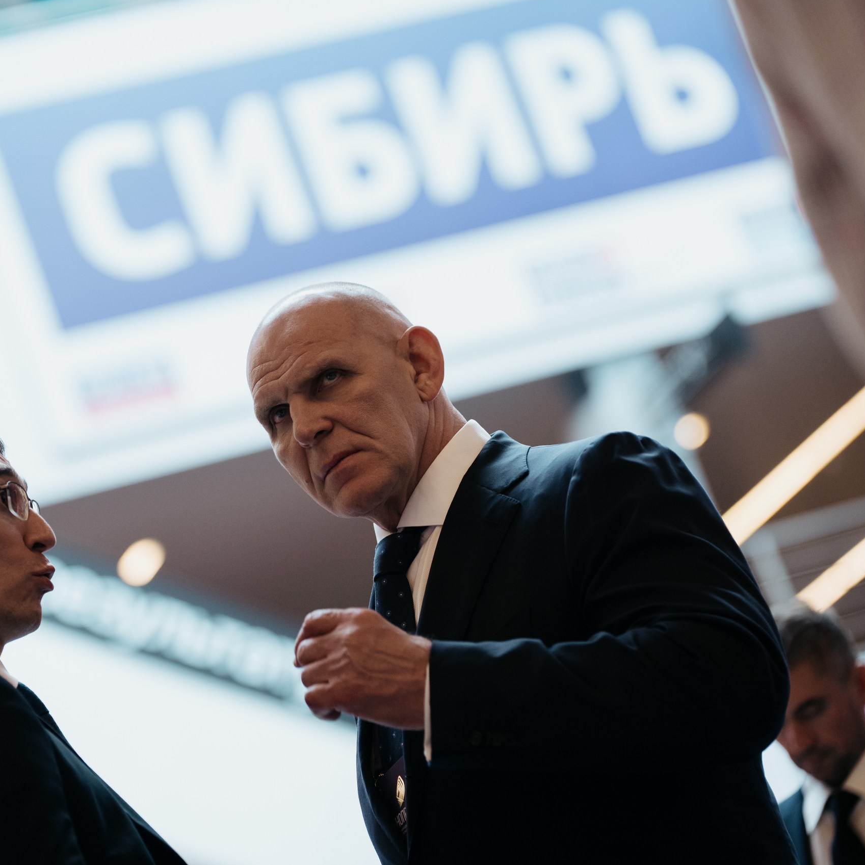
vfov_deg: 11.7
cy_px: 430
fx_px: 4212
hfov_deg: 11.7
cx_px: 341
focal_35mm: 149
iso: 1000
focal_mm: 116
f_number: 2.8
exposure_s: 1/250
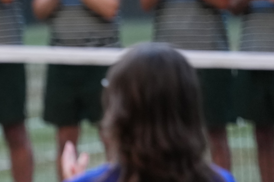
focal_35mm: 726
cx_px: -125
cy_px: 211
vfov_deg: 1.9
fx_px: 5525
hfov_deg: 2.8
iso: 1250
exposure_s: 1/2000
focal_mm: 150
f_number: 2
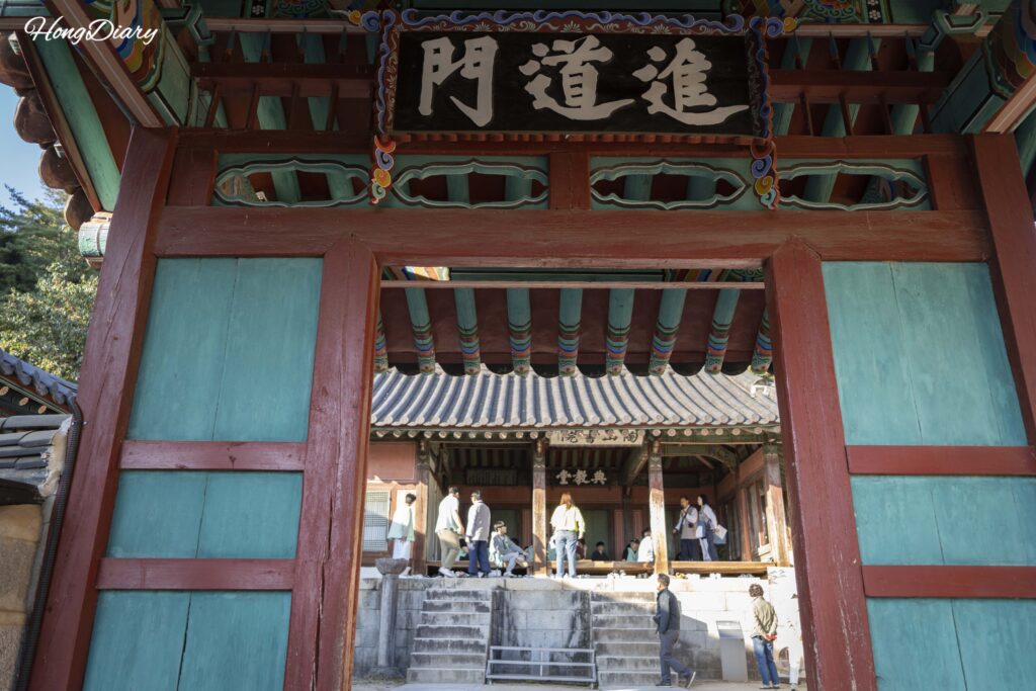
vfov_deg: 46.4
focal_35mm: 28
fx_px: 806
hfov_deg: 65.5
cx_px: 518
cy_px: 346
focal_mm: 28
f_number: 4
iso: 100
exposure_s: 1/60
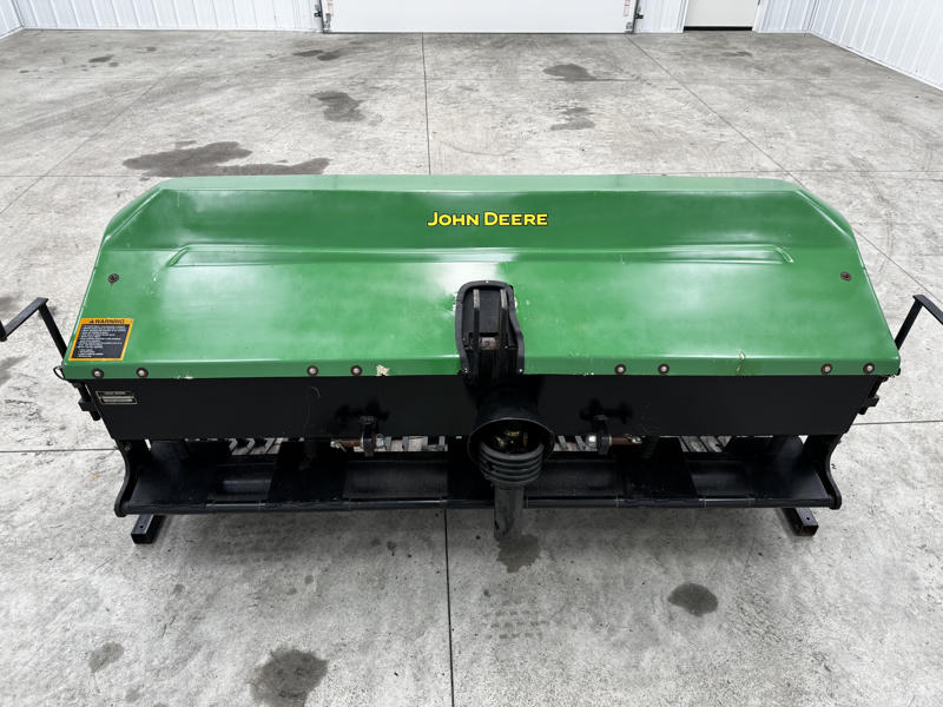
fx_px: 654
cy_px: 354
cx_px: 472
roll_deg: -1.0
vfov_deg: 56.8
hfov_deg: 71.6
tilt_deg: -37.5
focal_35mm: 24
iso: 125
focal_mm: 6.76
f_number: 1.78
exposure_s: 1/120
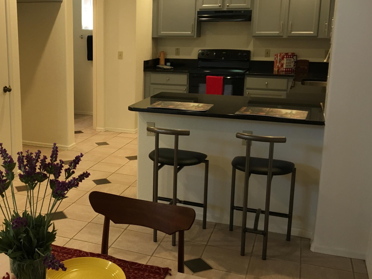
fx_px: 451
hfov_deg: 43.9
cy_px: 115
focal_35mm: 42
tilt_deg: -10.5
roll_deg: -0.4
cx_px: 112
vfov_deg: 34.3
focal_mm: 4.15
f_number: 2.2
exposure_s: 1/30
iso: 100
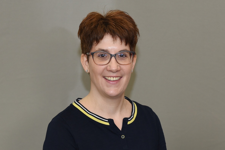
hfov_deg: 30.5
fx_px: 412
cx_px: 112
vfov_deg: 20.6
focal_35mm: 66
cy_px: 75
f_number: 5.6
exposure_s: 1/200
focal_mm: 66
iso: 1000
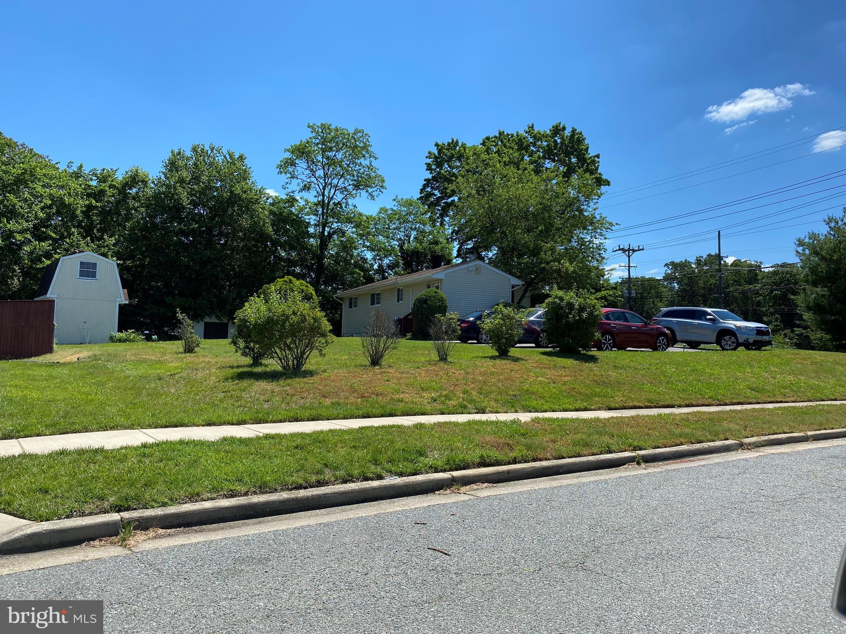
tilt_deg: +2.5
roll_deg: -1.7
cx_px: 423
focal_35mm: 26
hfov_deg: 67.3
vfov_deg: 53.1
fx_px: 635
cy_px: 317
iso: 32
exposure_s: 1/2463
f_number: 1.8
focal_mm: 4.25
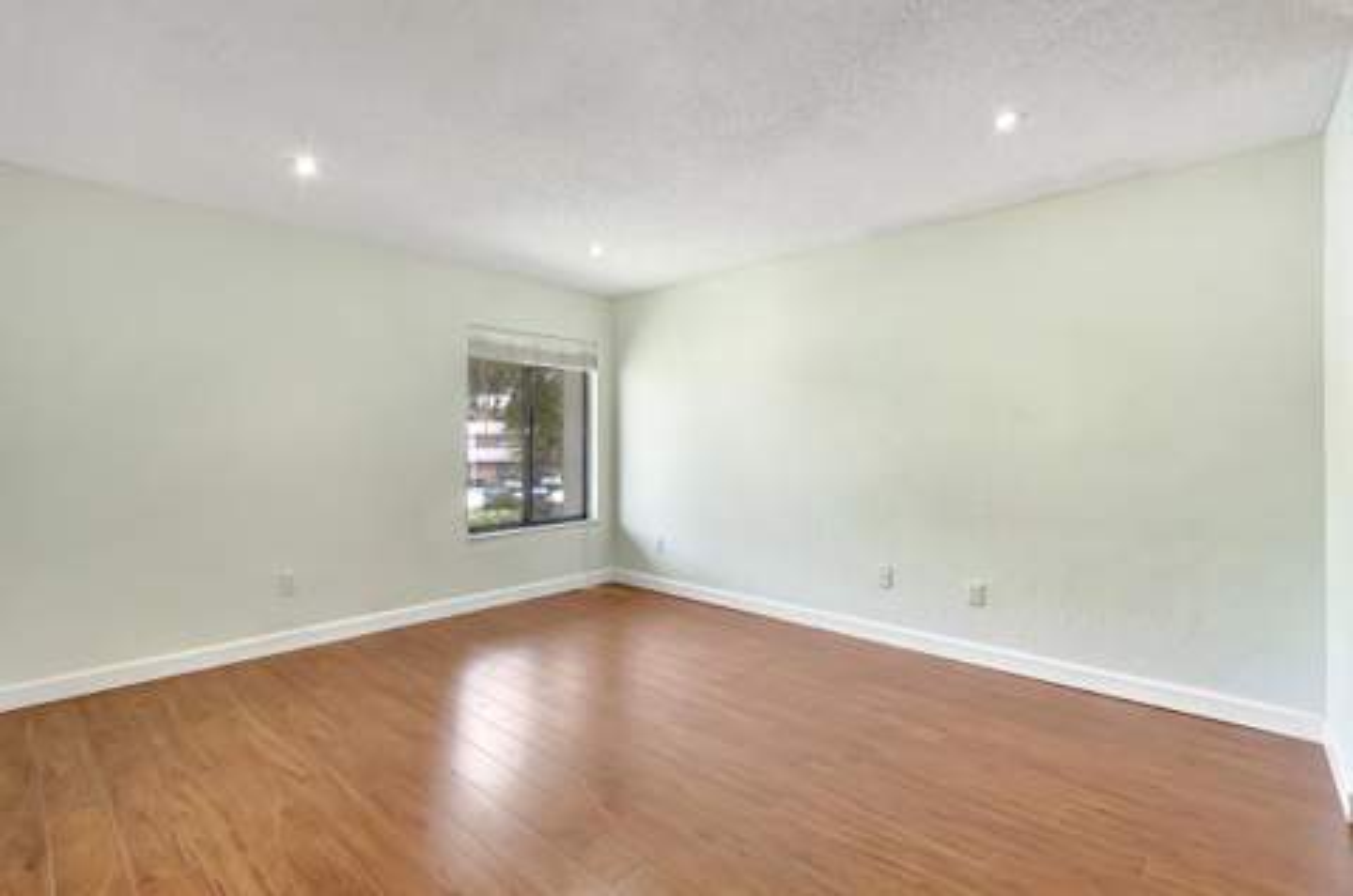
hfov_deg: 100.5
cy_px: 448
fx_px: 563
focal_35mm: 15
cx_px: 676
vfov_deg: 77.1
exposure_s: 1/15
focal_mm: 10
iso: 3600
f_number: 8
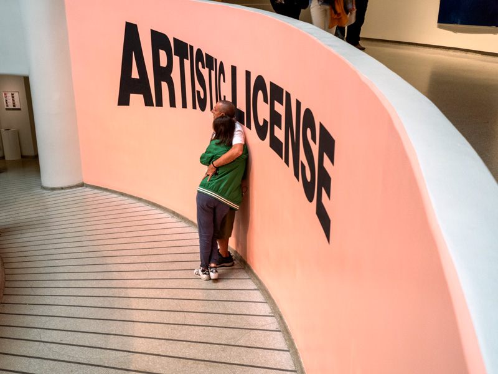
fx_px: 489
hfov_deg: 54.0
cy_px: 187
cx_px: 249
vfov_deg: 41.8
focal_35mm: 34
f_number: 4.5
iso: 800
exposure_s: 1/25
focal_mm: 17
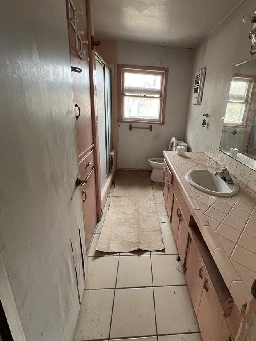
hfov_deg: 77.2
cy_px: 158
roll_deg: -3.5
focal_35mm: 16
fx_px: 158
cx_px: 154
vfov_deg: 94.3
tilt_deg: -18.2
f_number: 1.8
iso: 250
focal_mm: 1.57
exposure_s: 1/76
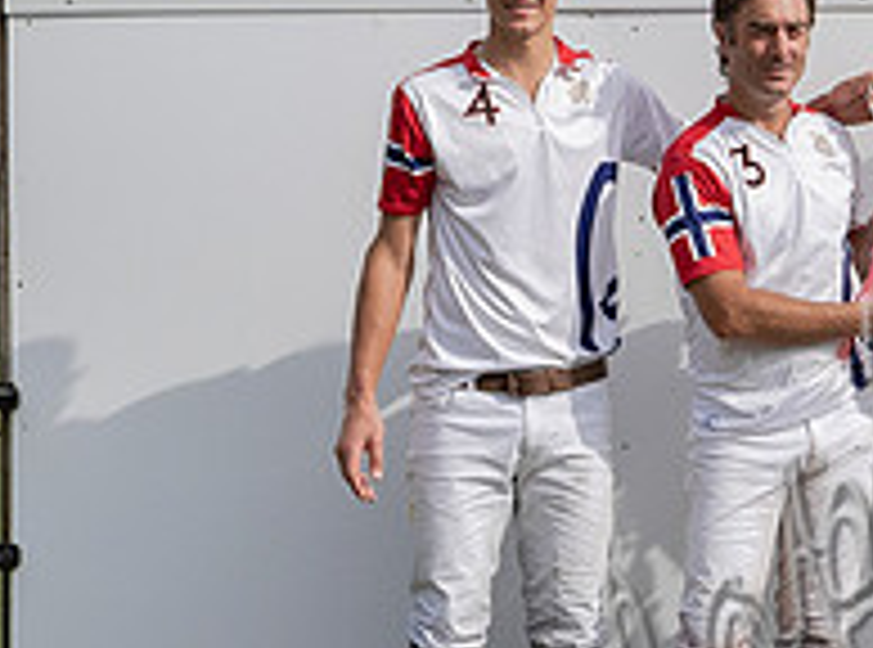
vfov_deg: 8.2
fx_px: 4498
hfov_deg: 10.9
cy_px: 495
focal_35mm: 179
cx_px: 961
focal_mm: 22.7
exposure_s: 1/1000
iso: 200
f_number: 5.6
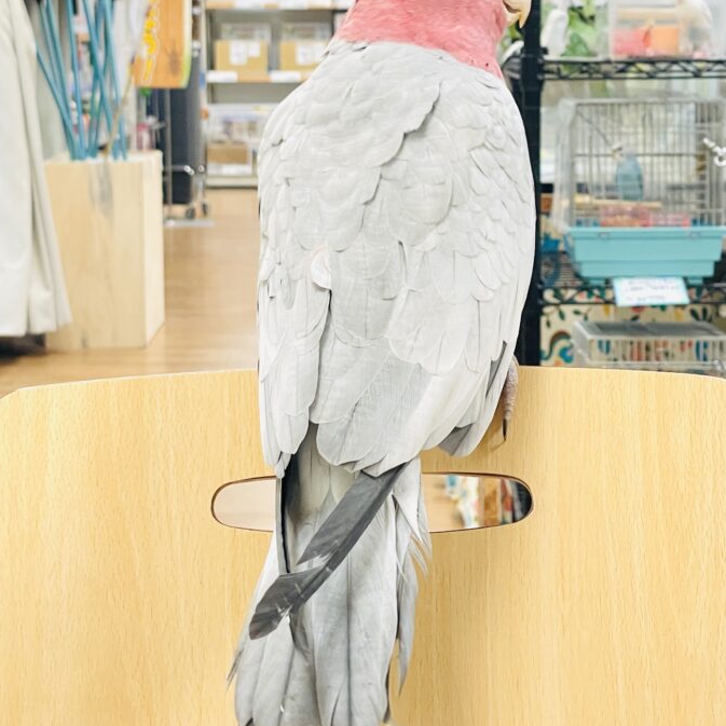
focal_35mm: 82
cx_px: 372
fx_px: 1946
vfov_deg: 21.1
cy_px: 255
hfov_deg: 21.1
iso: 125
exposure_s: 1/99
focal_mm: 6
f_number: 2
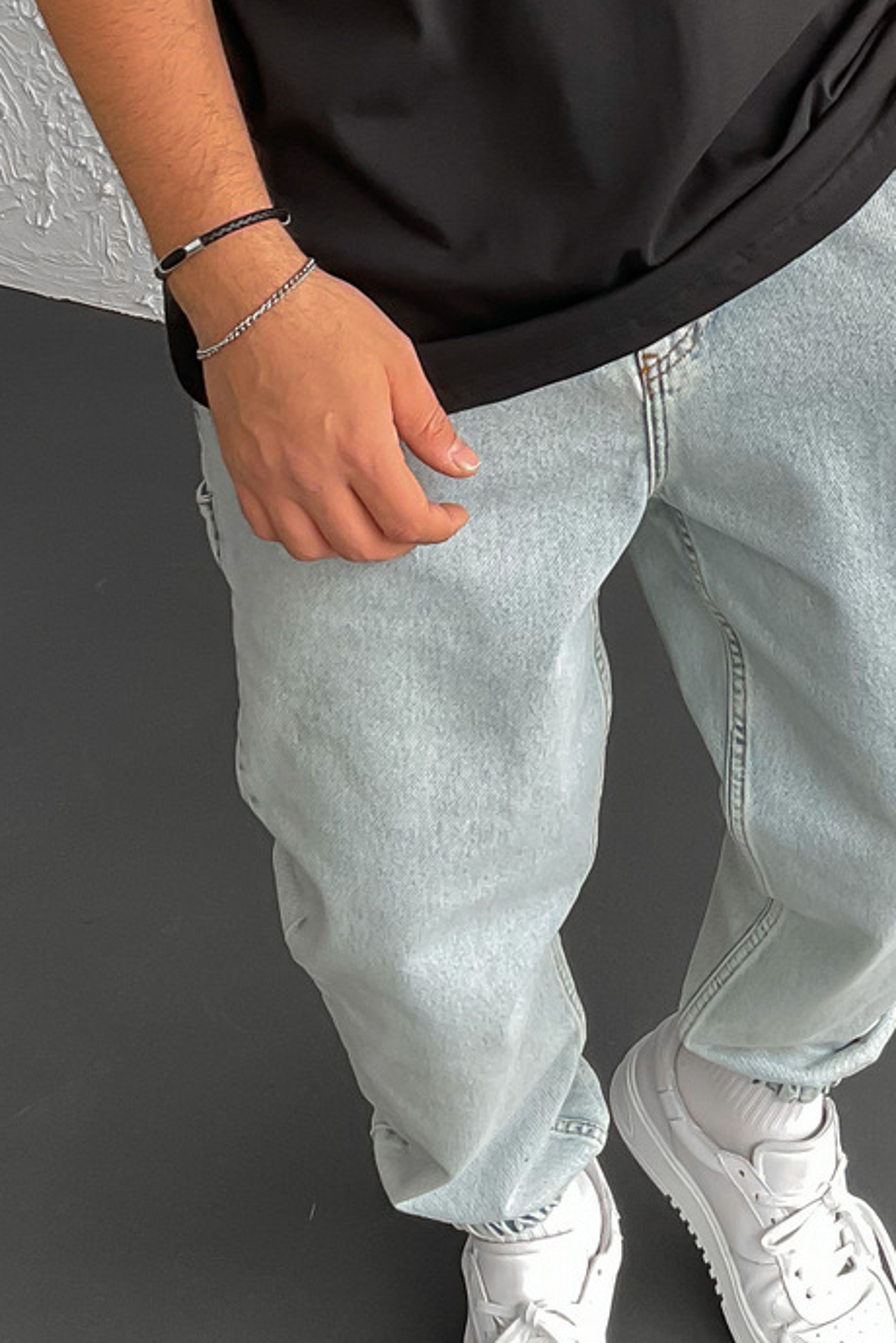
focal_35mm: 70
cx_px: 662
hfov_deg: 19.4
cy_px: 207
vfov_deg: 28.0
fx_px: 2611
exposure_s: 1/120
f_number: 1.8
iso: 40
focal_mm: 3
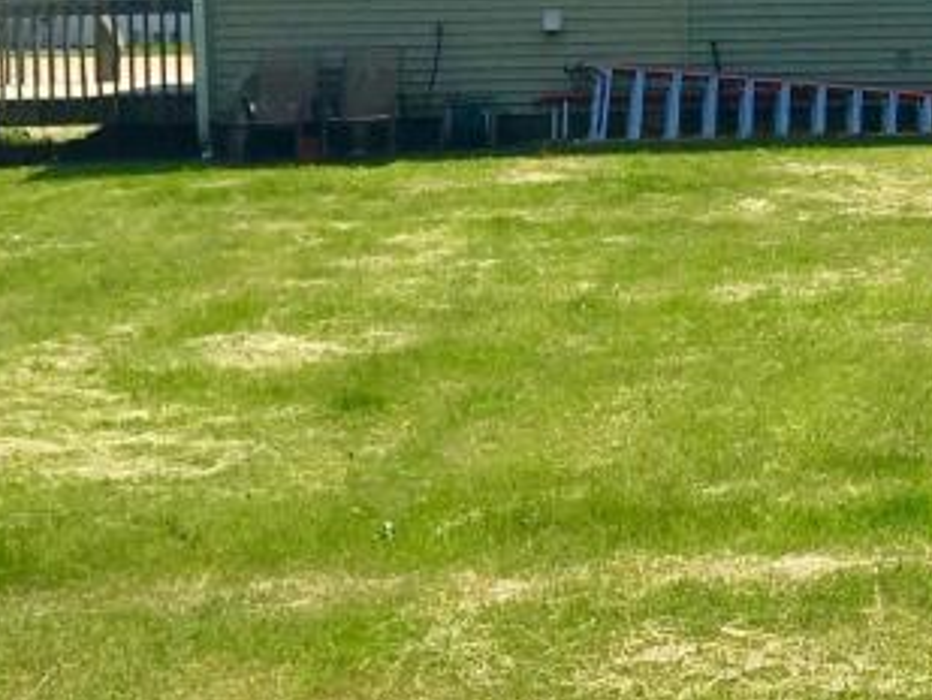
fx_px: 2586
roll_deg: +0.0
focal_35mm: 96
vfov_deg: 15.2
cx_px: 1409
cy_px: 42
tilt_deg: -1.8
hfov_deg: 18.1
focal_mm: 4.15
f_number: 2.2
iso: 32
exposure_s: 1/3300
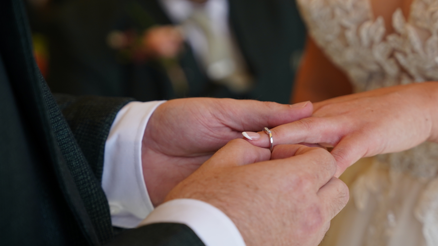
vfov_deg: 12.6
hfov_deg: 22.2
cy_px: 93
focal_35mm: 96
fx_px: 1115
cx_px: 279
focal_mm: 70
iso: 640
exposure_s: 1/2000
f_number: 4
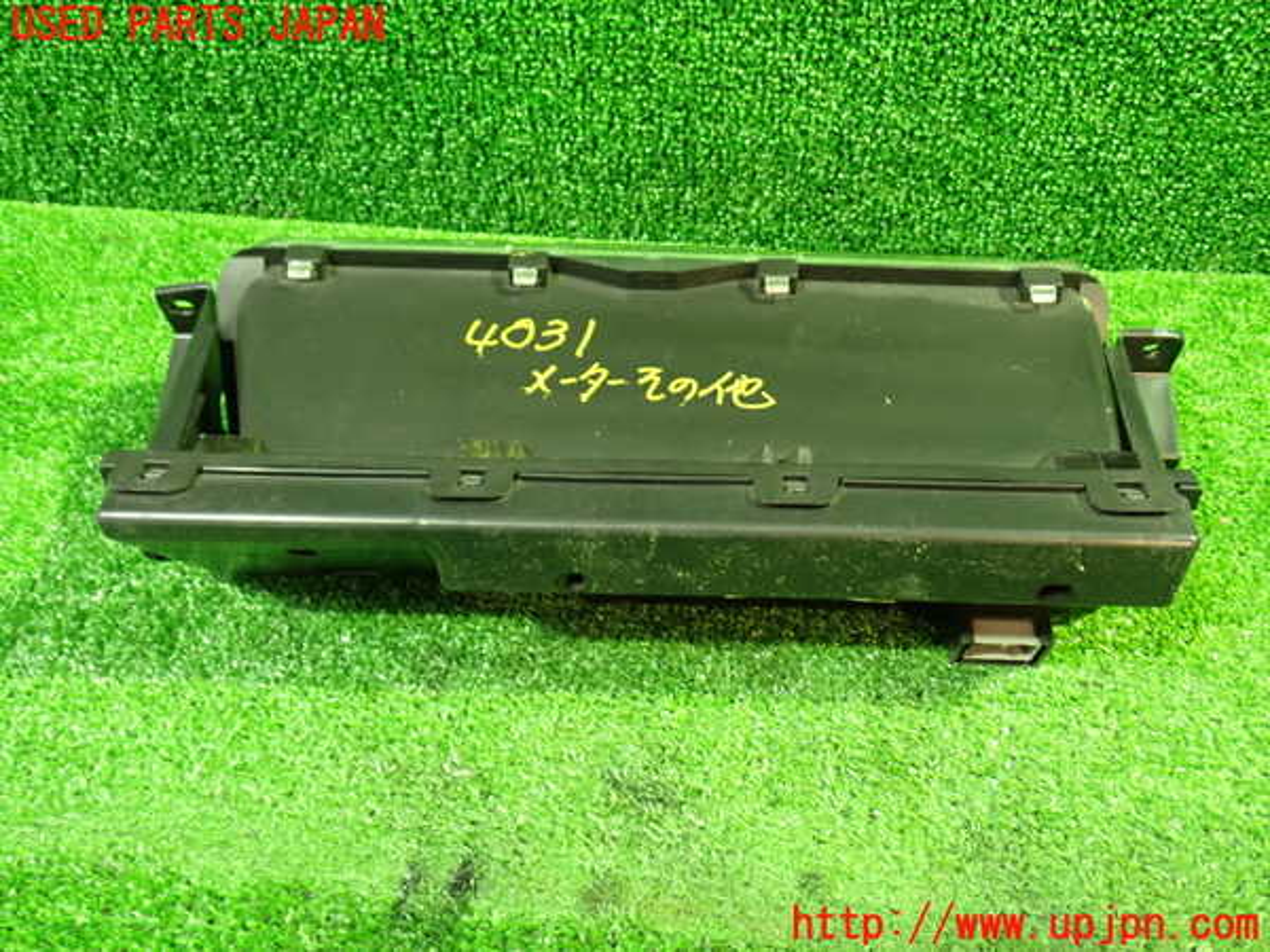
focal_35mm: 32
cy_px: 476
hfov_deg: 56.8
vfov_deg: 44.2
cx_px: 635
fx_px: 1174
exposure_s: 1/15
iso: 800
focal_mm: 5.79
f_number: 2.4
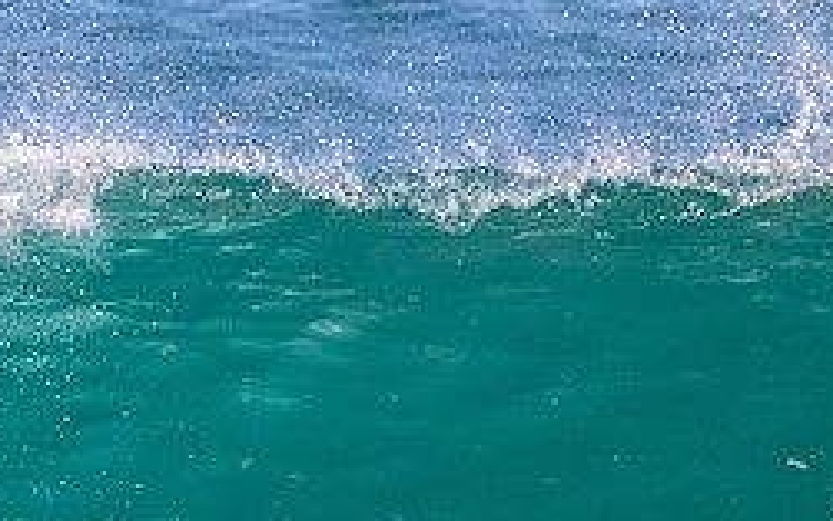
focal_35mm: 2574
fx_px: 58448
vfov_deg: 0.5
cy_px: 347
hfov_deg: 0.8
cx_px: -151
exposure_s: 1/2000
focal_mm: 800
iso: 2200
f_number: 11
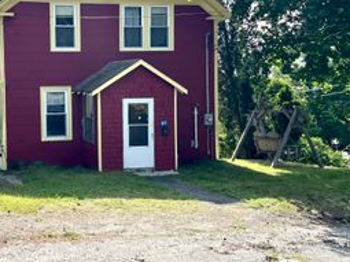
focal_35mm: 51
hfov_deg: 36.2
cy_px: 105
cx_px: 70
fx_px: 515
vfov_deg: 28.5
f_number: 1.6
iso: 50
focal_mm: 5.96
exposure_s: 1/2024
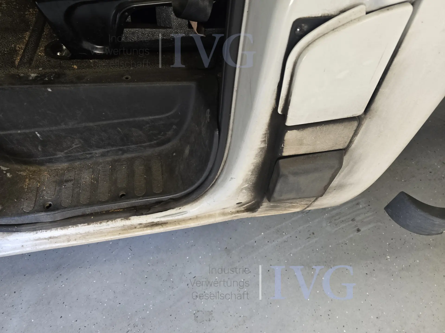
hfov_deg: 73.9
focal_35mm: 23
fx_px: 296
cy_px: 166
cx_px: 222
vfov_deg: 58.9
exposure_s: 1/100
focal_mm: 6.3
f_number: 1.7
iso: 250
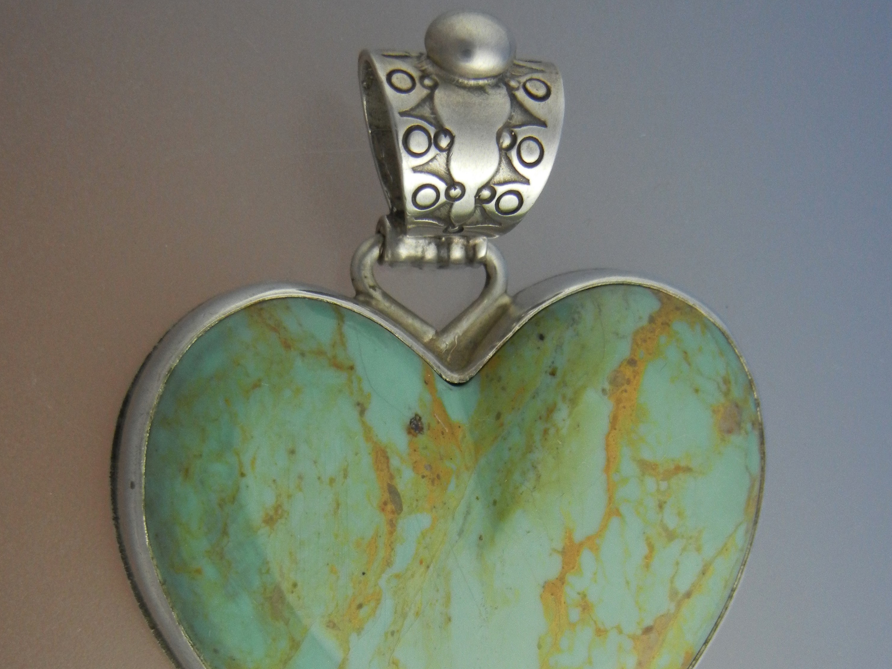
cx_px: 445
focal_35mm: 79
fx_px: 2036
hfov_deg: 24.7
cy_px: 549
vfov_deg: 18.5
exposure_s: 1/19.8
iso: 400
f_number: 4
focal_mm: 10.6
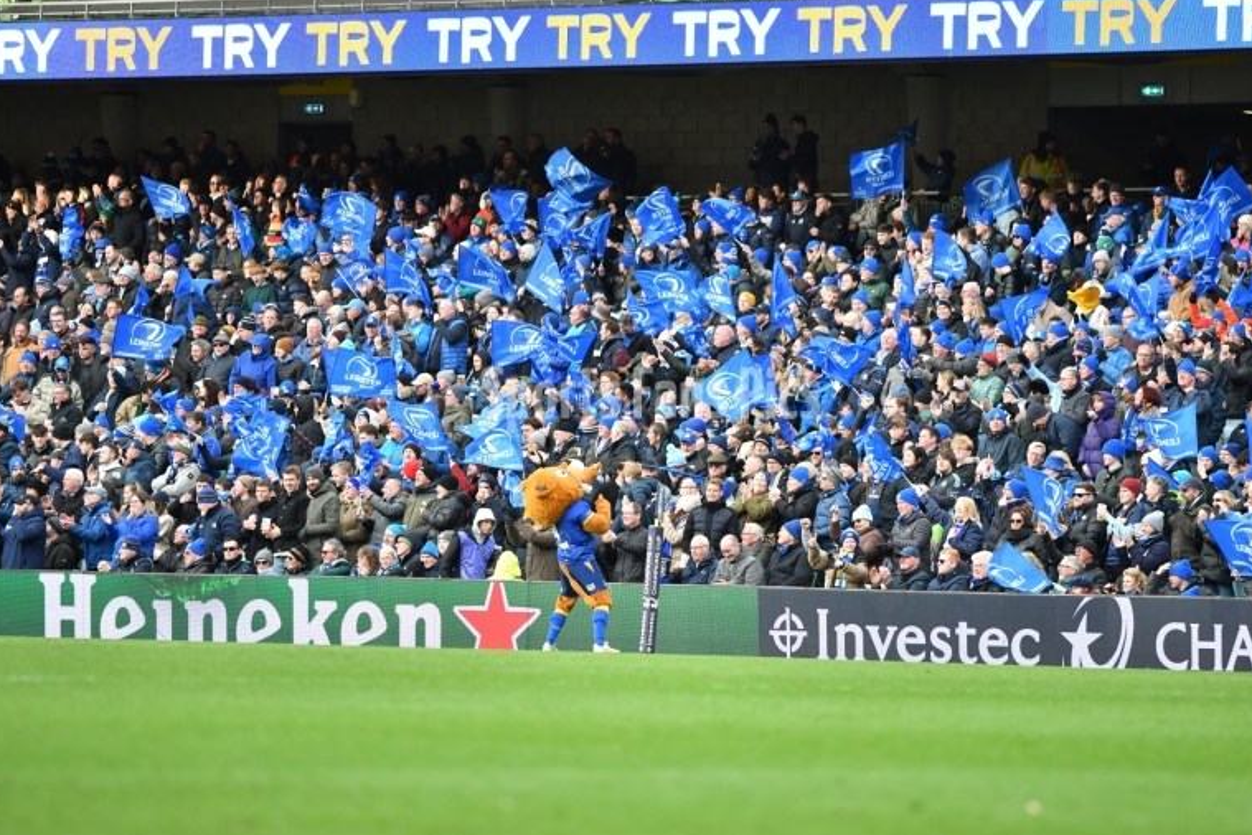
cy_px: 402
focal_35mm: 293
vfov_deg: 4.7
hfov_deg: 7.0
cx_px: 650
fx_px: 10173
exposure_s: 1/1000
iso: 640
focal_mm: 185
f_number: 2.8
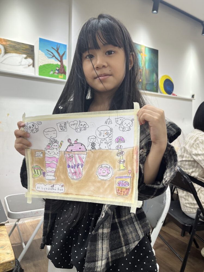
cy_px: 136
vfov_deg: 67.3
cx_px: 102
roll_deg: -1.8
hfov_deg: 53.1
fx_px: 204
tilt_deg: -2.2
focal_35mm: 26
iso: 32
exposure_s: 1/145
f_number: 1.6
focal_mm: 5.1
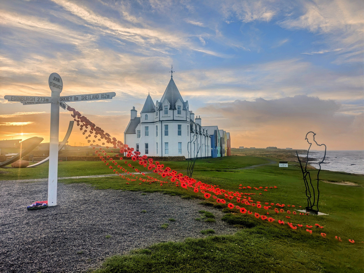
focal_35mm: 25
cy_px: 136
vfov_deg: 54.9
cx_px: 182
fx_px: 263
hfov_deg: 69.4
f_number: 1.89
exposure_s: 1/1340
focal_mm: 5.43
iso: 45
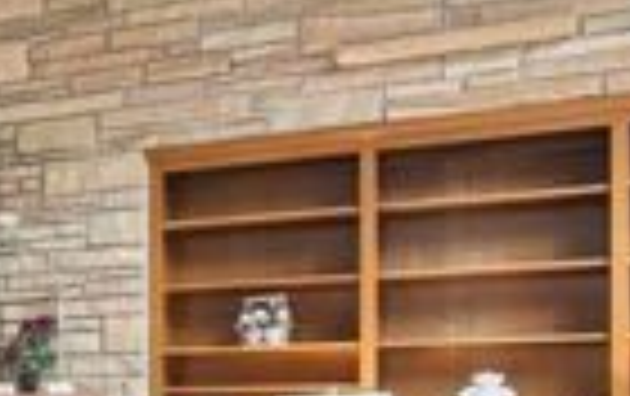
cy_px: 434
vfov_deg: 15.6
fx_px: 1410
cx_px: -524
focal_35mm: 82
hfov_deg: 18.9
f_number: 9
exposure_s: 1/3.33
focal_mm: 16
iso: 200
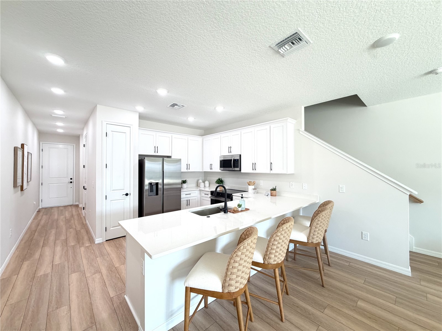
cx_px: 221
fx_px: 179
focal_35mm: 14
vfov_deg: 85.7
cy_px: 166
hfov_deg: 102.1
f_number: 2.2
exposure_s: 1/120
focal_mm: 2.22
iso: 250
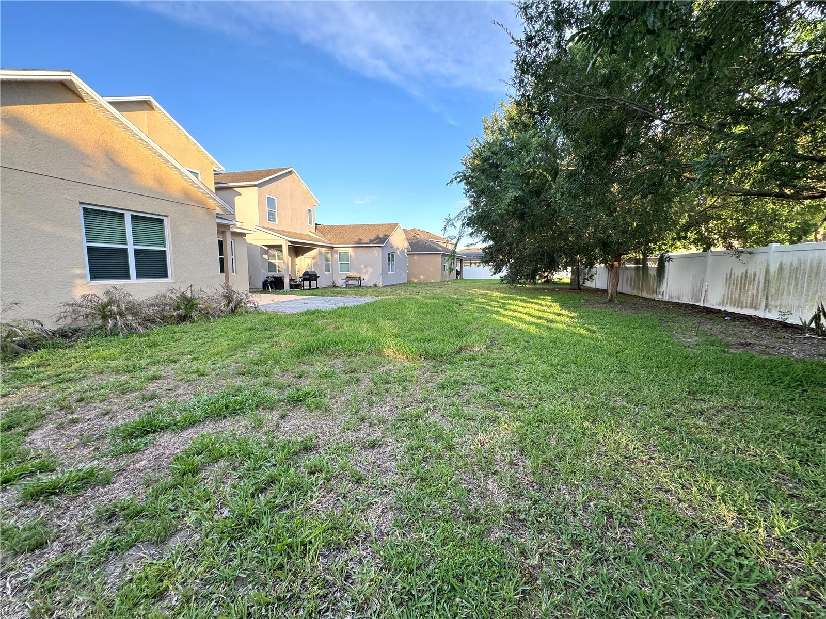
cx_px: 413
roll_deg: -0.2
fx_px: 334
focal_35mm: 14
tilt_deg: -7.1
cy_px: 310
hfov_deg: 102.1
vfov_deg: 85.7
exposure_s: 1/257
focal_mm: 2.22
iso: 40
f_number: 2.2
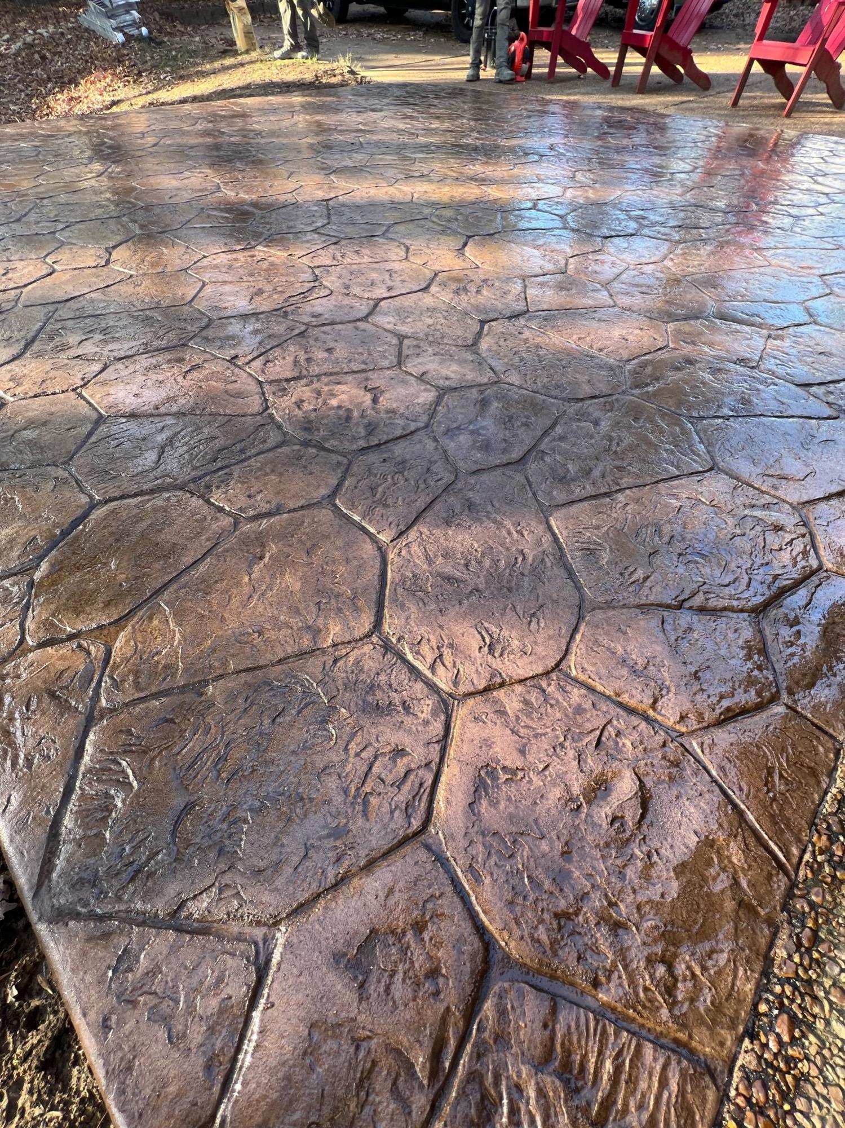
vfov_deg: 106.2
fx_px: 423
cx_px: 422
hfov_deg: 89.9
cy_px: 564
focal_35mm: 13
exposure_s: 1/99
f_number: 1.8
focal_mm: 1.57
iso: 40
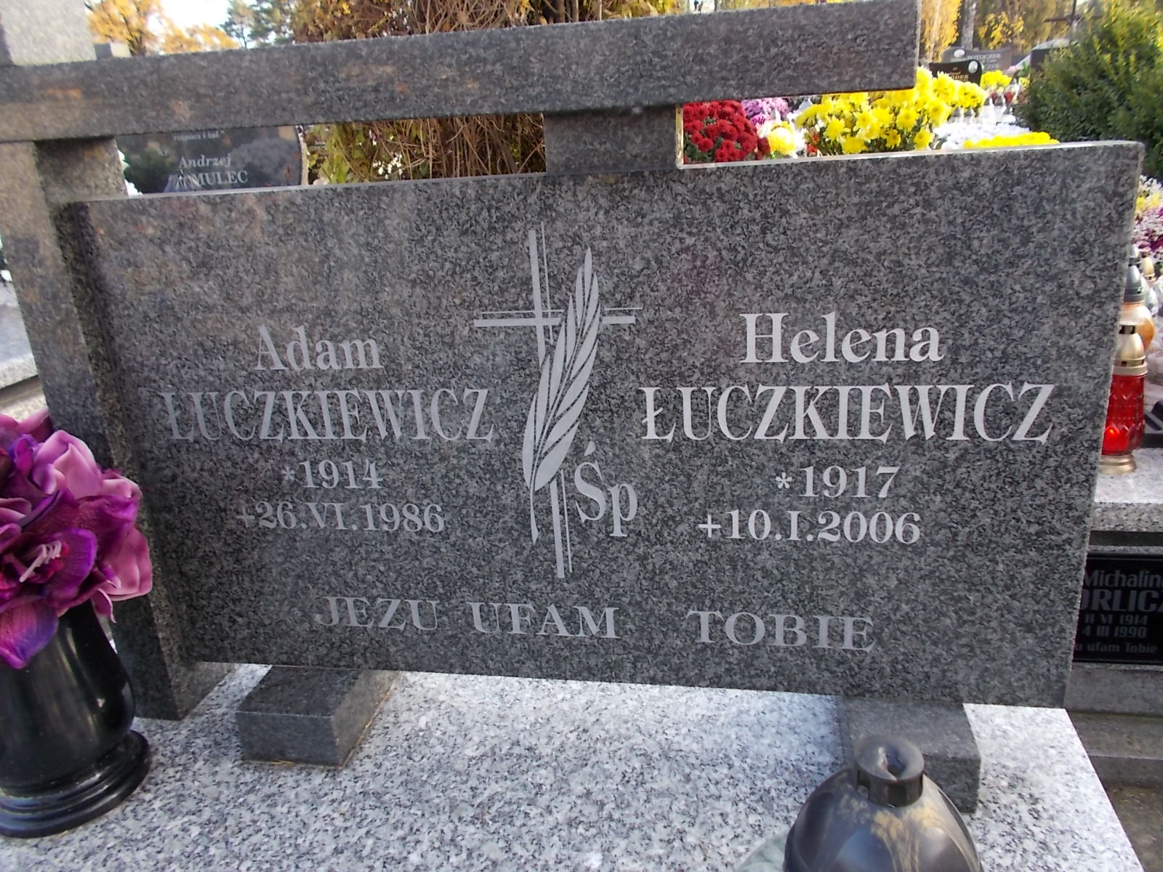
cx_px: 582
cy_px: 436
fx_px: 874
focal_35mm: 26
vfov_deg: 53.1
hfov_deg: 67.3
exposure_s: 1/50
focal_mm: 4.6
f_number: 3.2
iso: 80
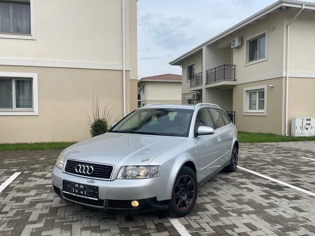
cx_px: 150
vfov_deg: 49.7
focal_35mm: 28
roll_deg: +0.2
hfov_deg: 63.4
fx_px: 255
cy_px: 125
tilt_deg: -1.9
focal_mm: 4.2
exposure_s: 1/1667
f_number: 1.6
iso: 32
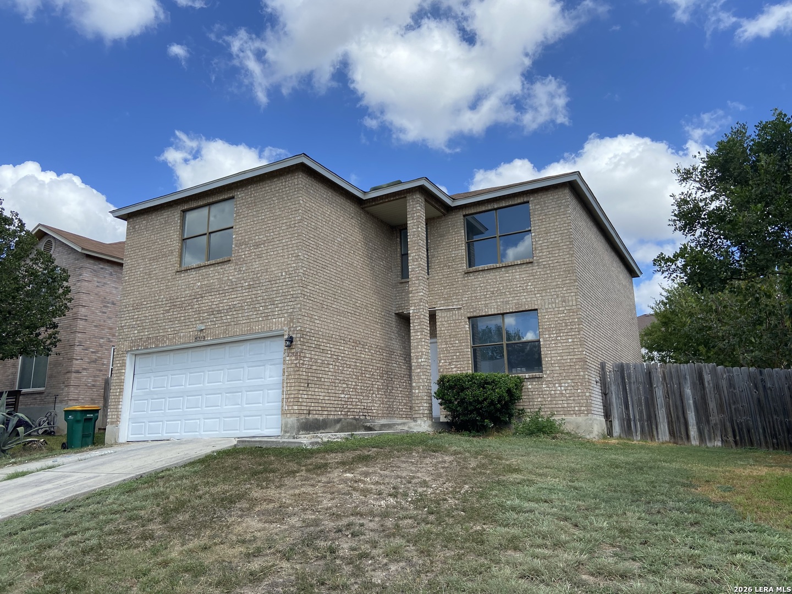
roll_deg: +1.6
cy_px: 297
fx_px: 595
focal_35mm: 26
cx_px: 396
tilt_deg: +15.8
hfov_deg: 67.3
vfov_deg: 53.1
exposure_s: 1/2066
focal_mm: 4.25
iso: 32
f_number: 1.8
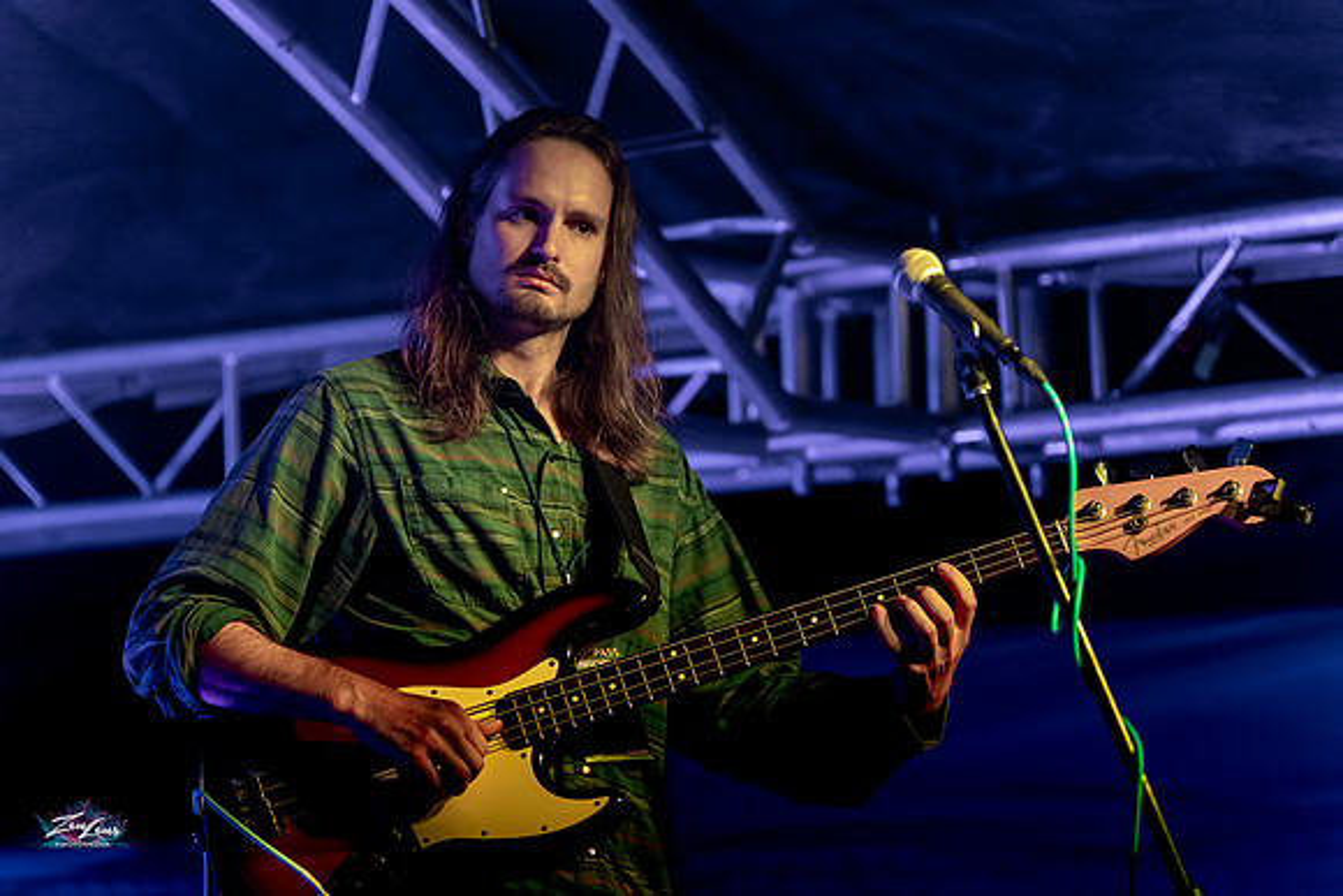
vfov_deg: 9.2
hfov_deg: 13.7
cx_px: 672
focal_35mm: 150
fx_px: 5597
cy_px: 448
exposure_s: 1/400
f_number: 2.8
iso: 5000
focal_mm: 150
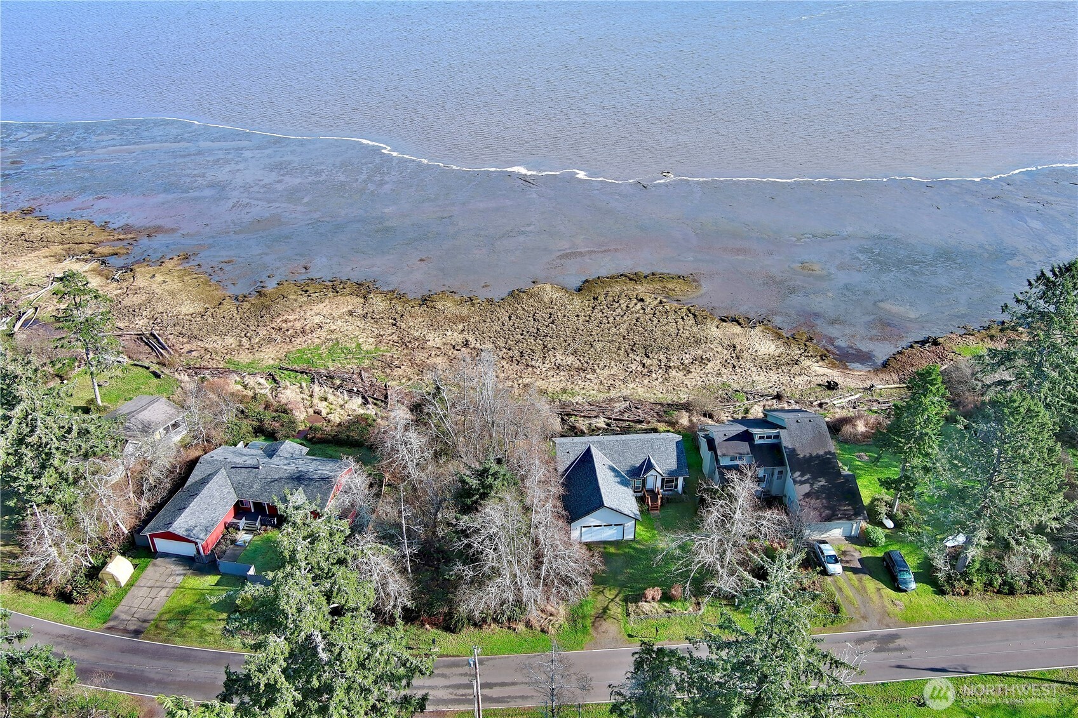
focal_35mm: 29
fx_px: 868
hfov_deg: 63.7
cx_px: 539
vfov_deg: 45.0
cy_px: 359
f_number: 2.8
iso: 100
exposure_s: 1/529
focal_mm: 10.57
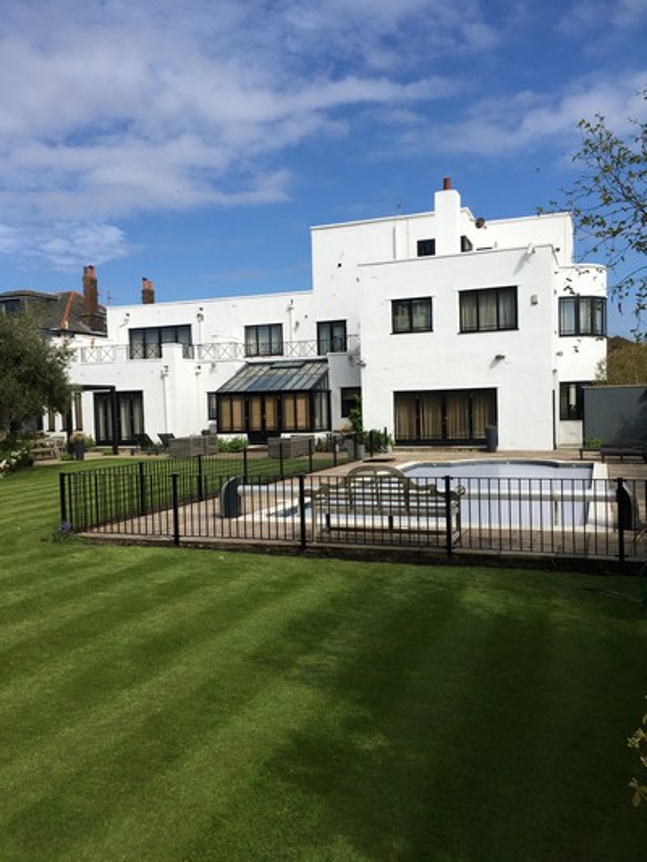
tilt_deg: -2.1
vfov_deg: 61.6
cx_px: 324
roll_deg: +1.4
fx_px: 722
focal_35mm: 29
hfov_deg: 48.2
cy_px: 431
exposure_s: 1/2564
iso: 25
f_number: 2.2
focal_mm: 4.15
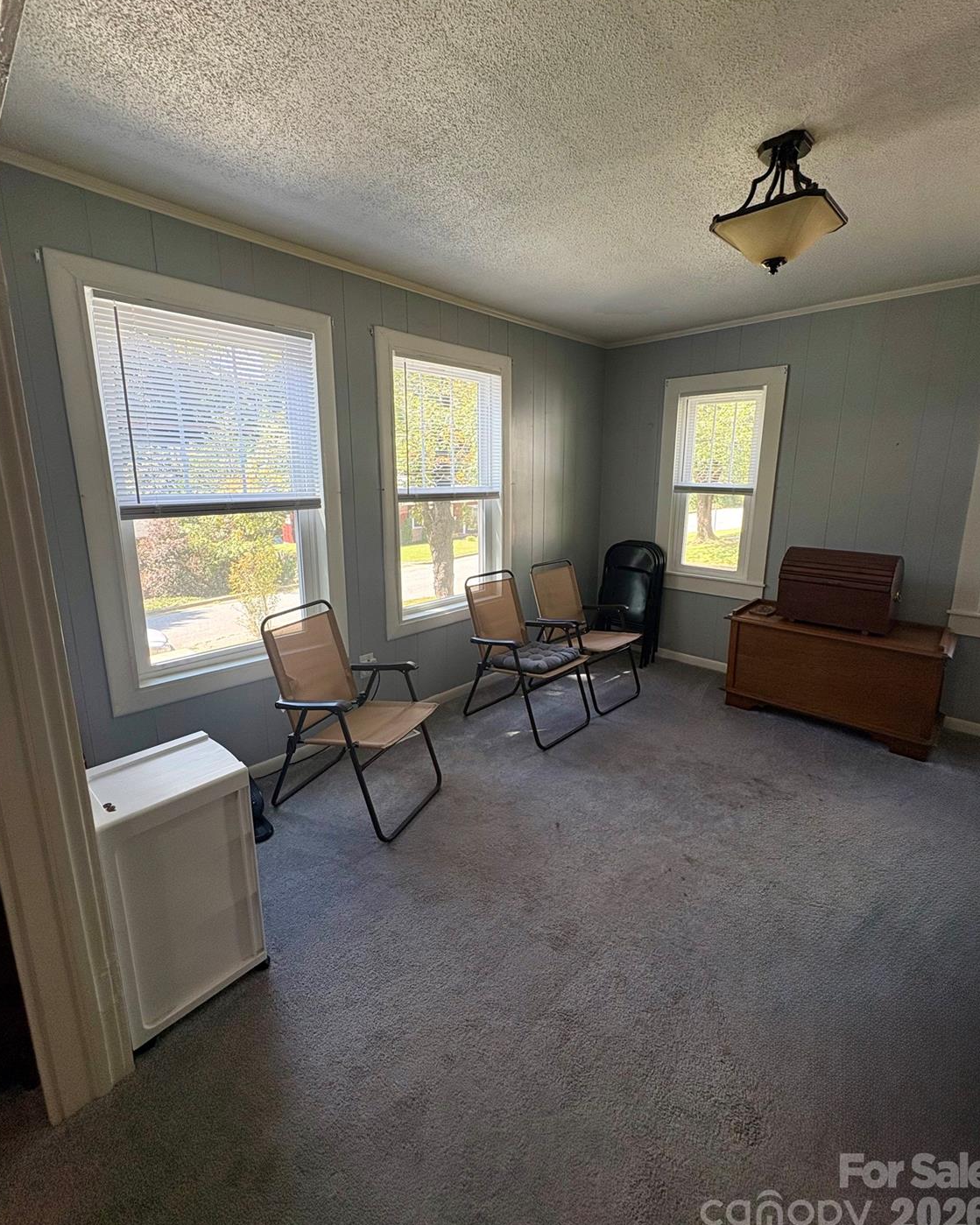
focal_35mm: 15
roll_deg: -0.5
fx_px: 544
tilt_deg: -10.7
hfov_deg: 84.0
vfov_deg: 96.7
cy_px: 578
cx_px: 492
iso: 125
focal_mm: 2.22
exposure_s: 1/99
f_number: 2.2
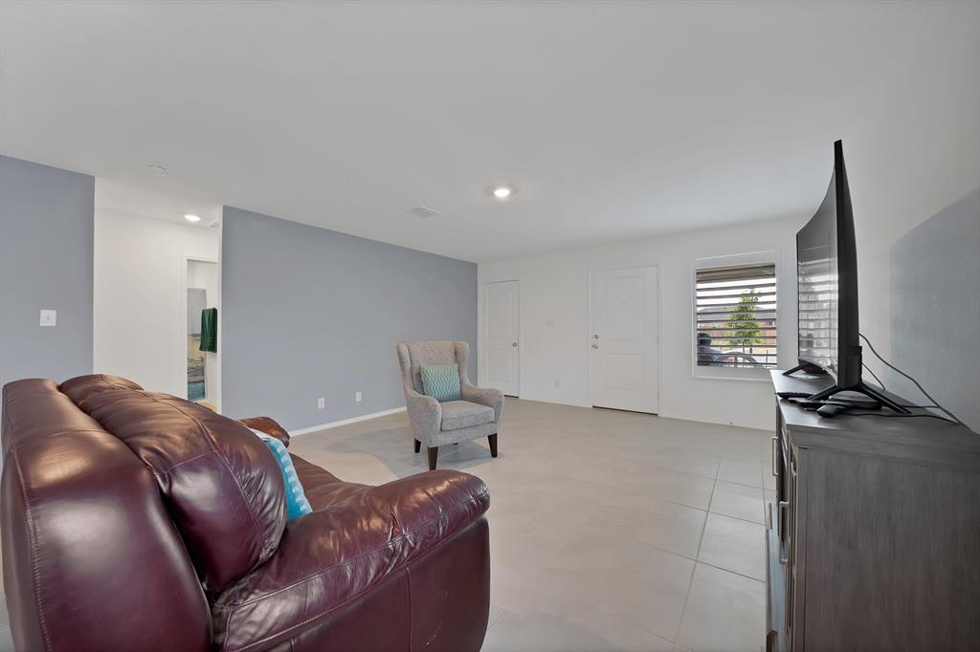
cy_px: 326
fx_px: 327
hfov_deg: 112.6
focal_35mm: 12
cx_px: 490
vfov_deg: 90.0
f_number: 9
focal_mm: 12
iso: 400
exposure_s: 1/1.25
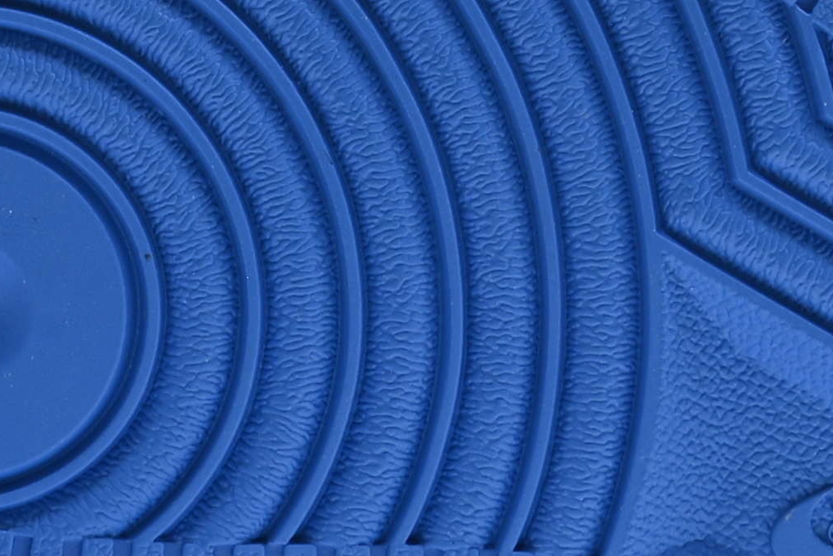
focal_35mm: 242
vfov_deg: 5.6
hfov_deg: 8.5
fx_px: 5601
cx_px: 81
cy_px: -411
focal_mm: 41
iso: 100
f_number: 16
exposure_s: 1/2
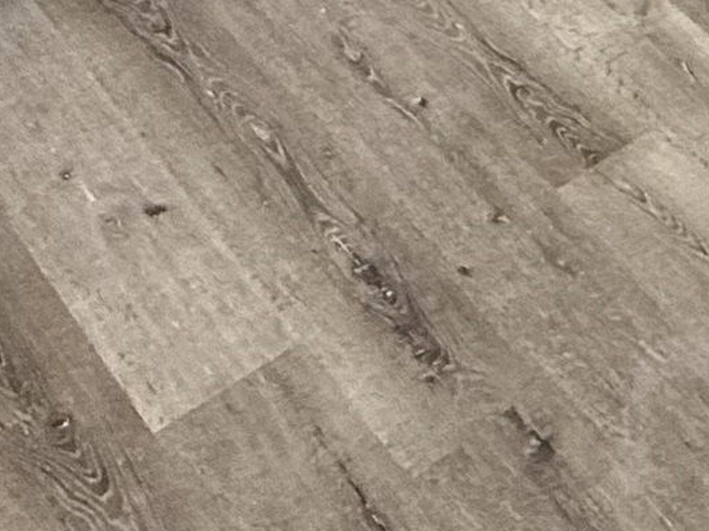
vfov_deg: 13.9
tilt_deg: -18.9
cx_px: 1111
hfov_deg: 20.0
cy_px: -659
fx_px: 1680
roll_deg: -8.6
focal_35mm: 82
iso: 250
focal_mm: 2.22
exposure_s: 1/60
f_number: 2.2
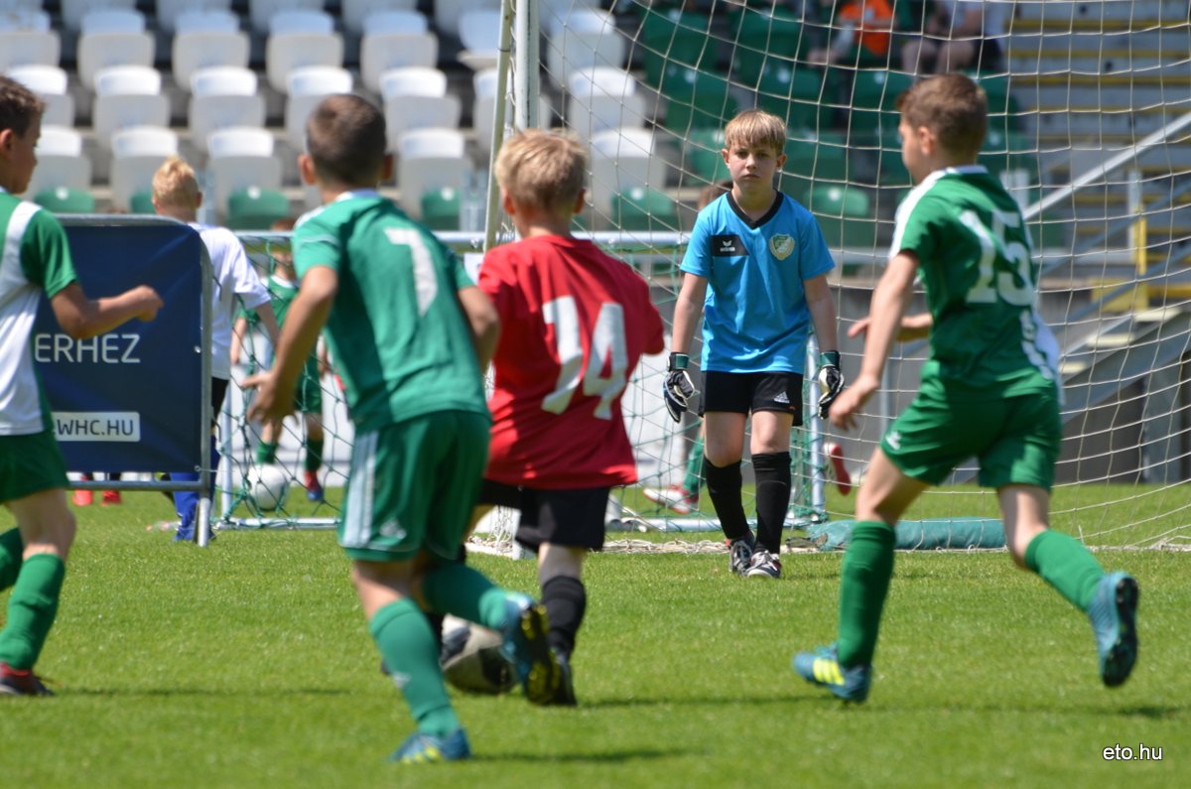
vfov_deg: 3.0
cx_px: 596
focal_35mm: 450
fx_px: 14858
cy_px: 394
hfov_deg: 4.6
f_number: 6.3
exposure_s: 1/640
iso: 200
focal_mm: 300
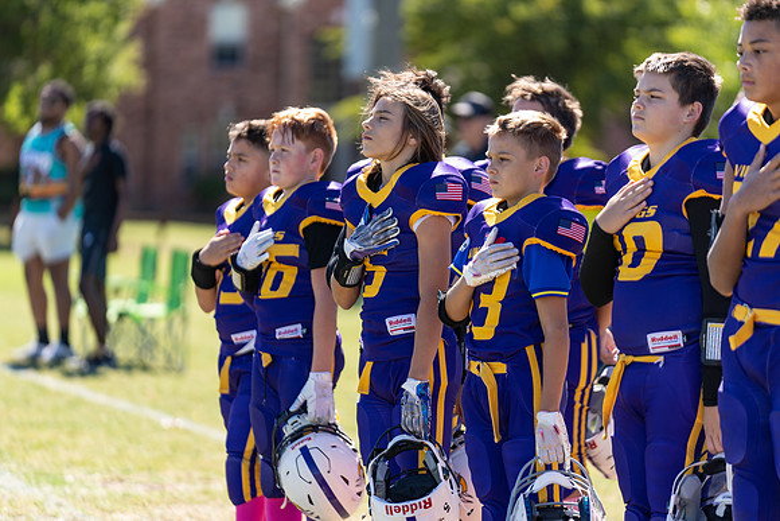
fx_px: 4334
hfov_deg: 10.3
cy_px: 260
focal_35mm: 200
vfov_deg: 6.9
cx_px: 390
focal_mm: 200
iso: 80
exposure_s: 1/800
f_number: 2.8
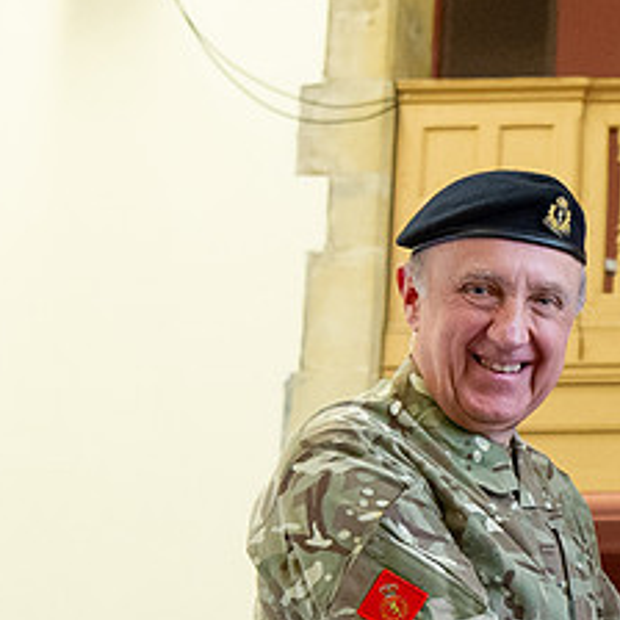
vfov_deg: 13.4
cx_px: 883
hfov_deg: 12.9
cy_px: 563
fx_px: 2614
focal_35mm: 129
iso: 5000
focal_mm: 42
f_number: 4.5
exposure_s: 1/160
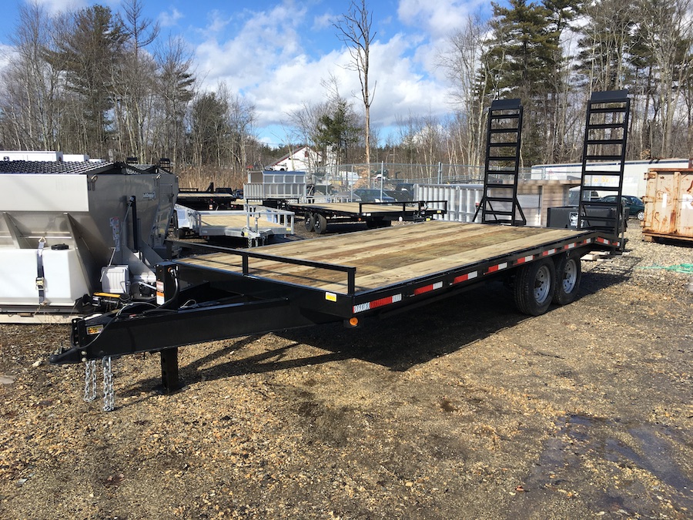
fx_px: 581
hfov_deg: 61.7
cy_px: 260
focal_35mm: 29
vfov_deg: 48.2
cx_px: 346
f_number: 2.2
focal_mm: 4.15
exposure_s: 1/1202
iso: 25
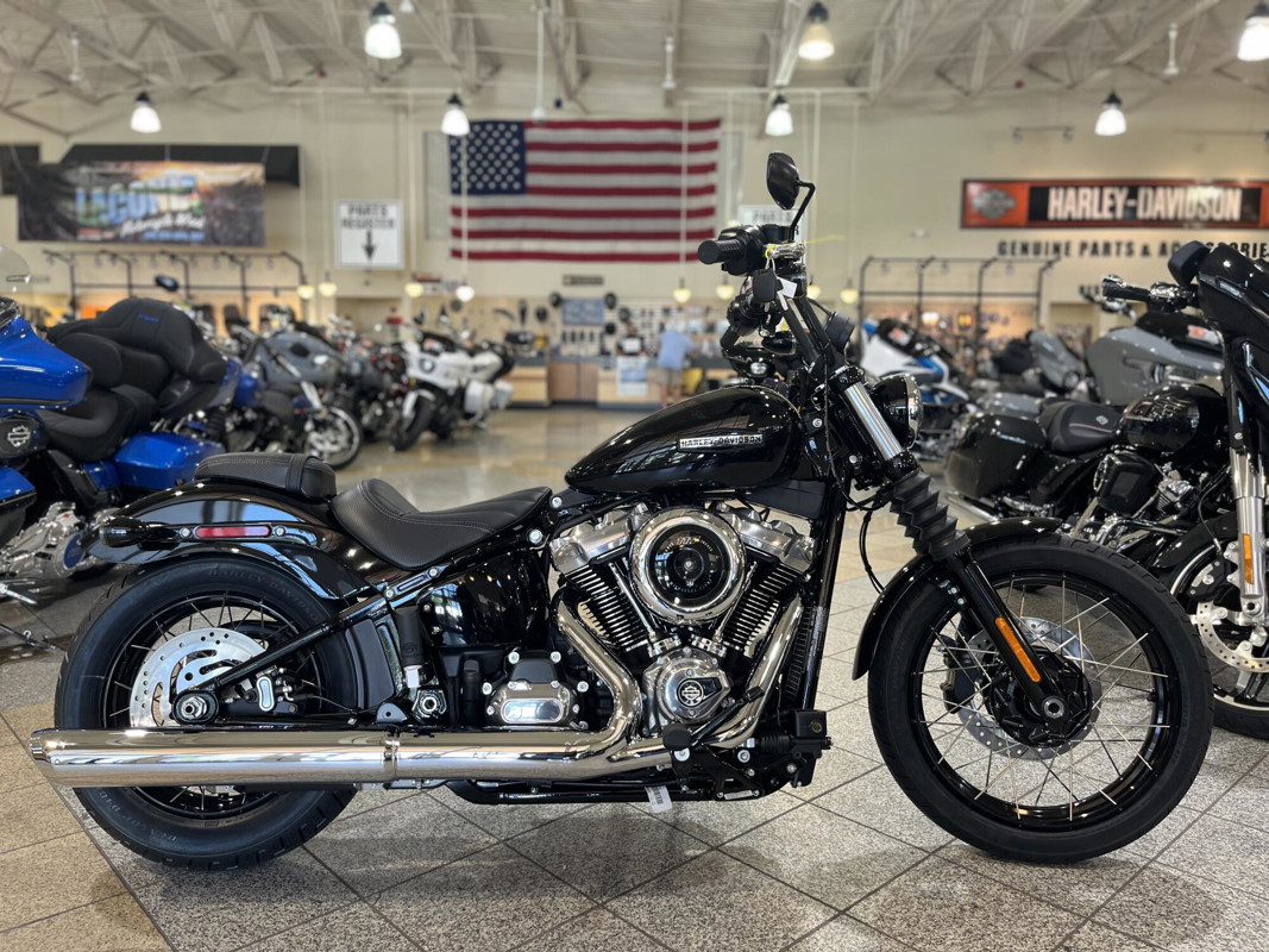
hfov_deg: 67.3
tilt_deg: -7.2
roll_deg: -0.8
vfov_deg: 53.1
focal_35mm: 26
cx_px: 634
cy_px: 476
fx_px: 953
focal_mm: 5.1
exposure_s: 1/60
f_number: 1.6
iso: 100
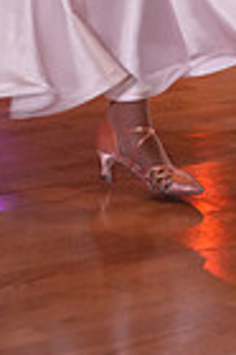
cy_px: -271
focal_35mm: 224
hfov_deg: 6.0
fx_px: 2208
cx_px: 372
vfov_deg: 8.8
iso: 2000
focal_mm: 54
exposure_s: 1/200
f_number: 5
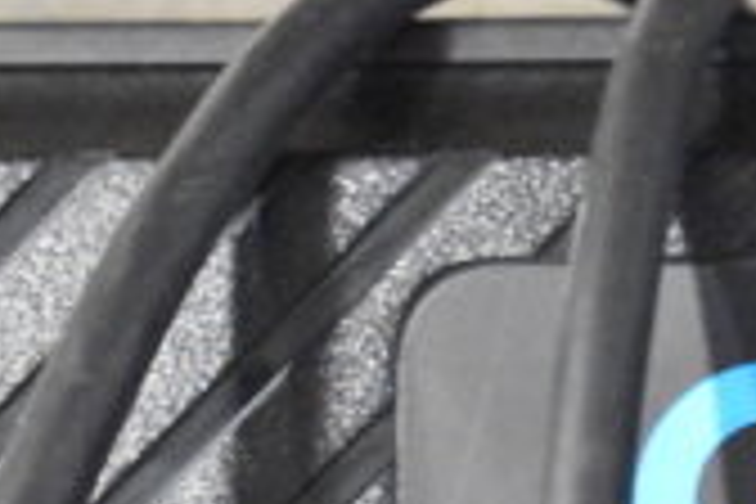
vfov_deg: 6.3
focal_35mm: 218
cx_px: 1336
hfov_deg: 9.0
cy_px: 443
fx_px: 4578
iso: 16000
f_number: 5
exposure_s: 1/60
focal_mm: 40
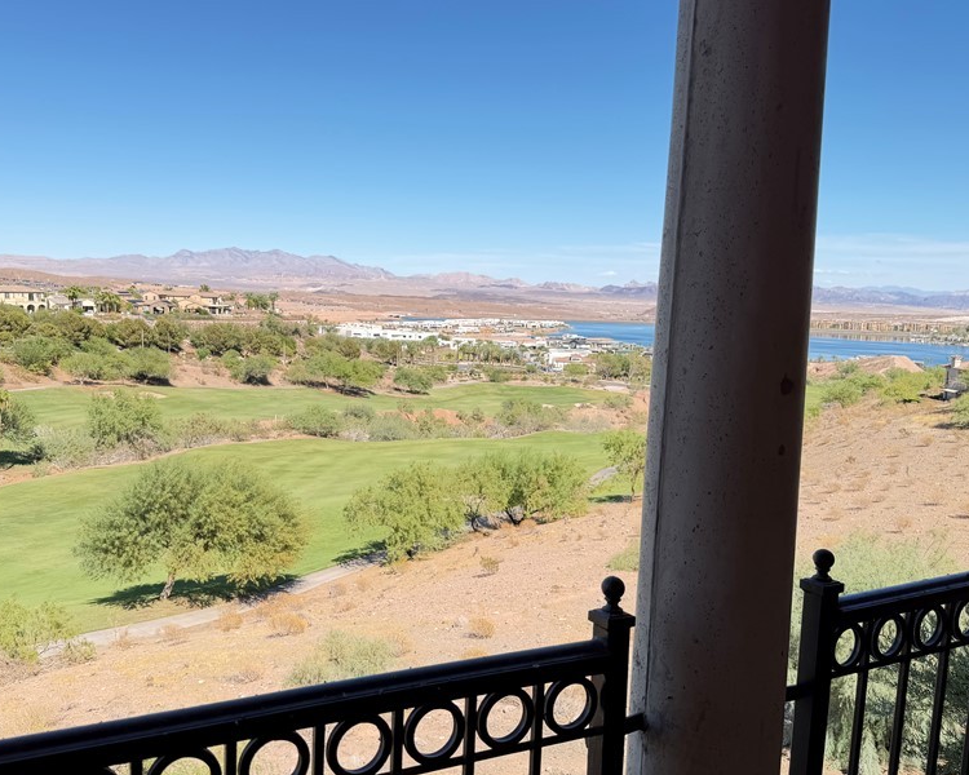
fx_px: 918
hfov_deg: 55.5
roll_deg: -0.7
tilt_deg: -9.6
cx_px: 417
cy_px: 424
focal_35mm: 32
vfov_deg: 45.7
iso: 80
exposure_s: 1/1156
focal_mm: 6.76
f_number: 1.78
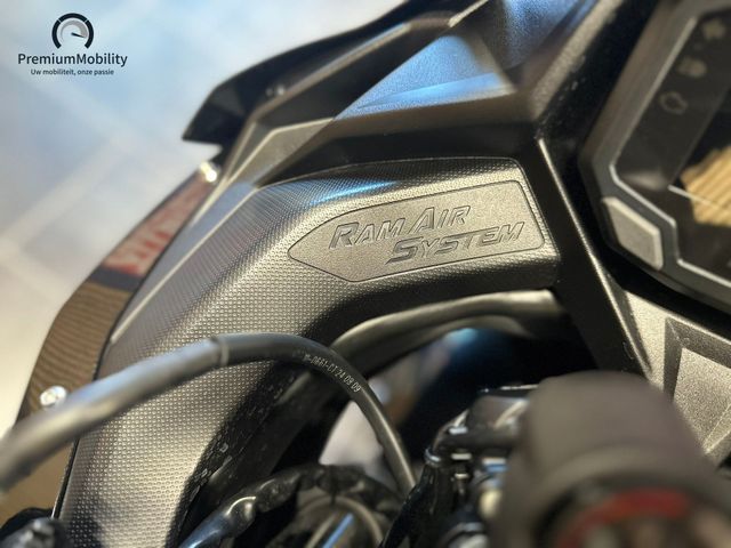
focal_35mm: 24
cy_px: 274
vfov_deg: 56.8
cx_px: 366
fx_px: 507
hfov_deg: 71.6
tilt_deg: -60.9
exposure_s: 1/50
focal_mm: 6.86
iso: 800
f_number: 1.78
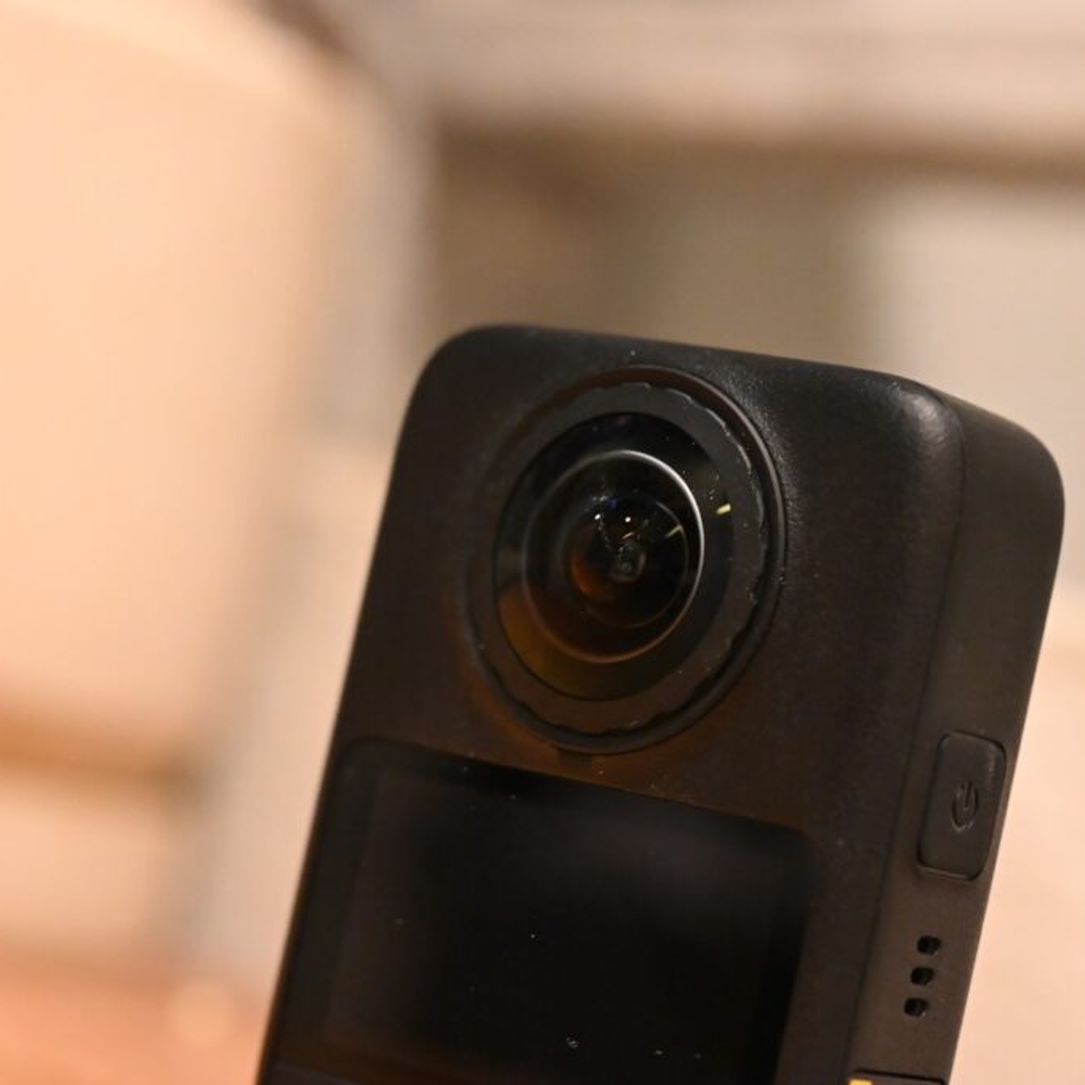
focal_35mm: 104
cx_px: 695
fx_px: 3688
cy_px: 543
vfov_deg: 16.7
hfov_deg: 16.7
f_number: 5.6
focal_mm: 81
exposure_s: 1/15
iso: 12800
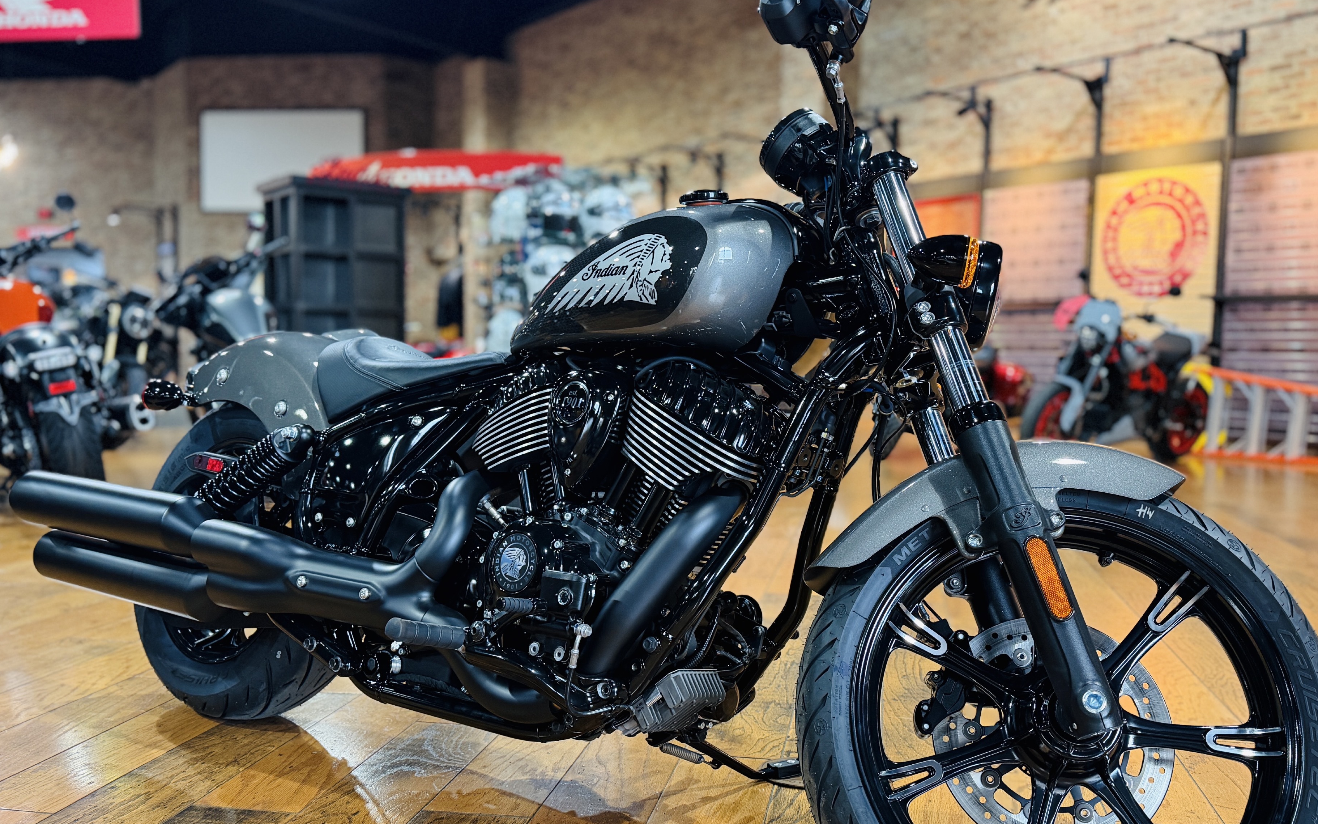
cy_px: 442
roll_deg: -1.1
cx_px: 714
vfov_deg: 38.3
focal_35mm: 33
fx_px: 1185
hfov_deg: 58.1
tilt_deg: -4.4
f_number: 1.78
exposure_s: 1/60
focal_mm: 6.76
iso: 400
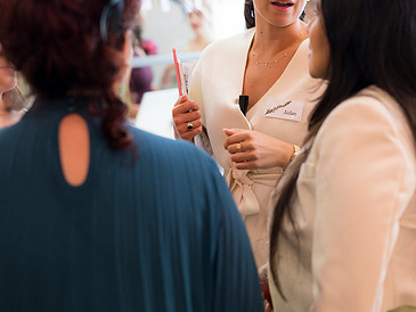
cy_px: 106
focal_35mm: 84
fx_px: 1010
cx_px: 239
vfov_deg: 17.5
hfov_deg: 23.3
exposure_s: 1/160
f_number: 2.2
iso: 800
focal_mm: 55
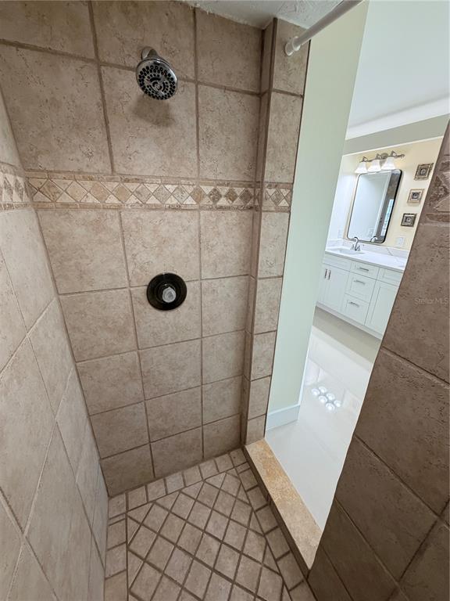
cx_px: 225
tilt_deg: -21.5
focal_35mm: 14
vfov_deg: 102.1
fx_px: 243
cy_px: 300
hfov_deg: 85.7
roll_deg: -0.8
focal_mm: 2.22
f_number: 2.2
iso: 250
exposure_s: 1/120
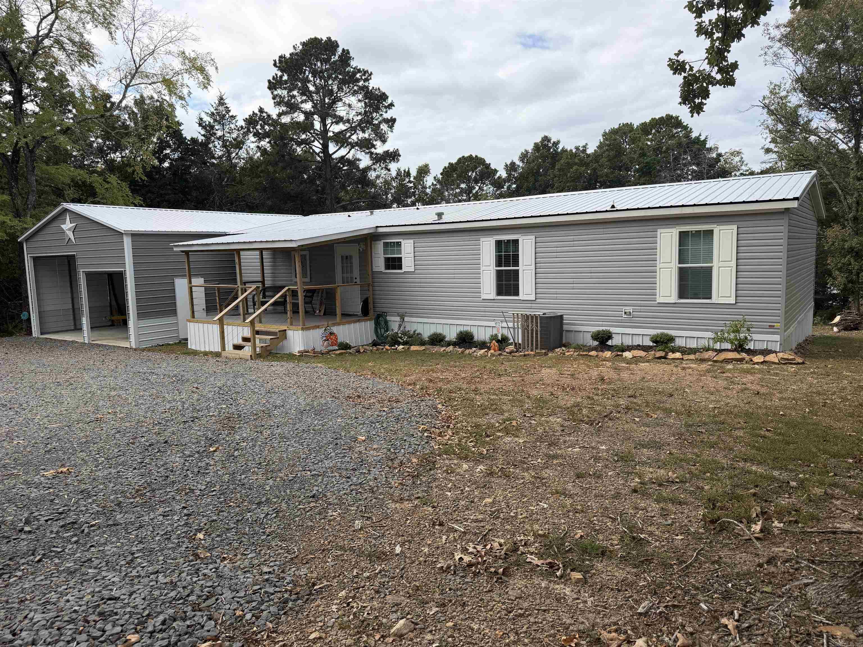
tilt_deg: -6.3
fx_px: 598
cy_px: 324
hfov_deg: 71.6
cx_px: 432
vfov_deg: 56.8
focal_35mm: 24
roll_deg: +1.8
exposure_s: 1/3425
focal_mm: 6.76
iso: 80
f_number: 1.78
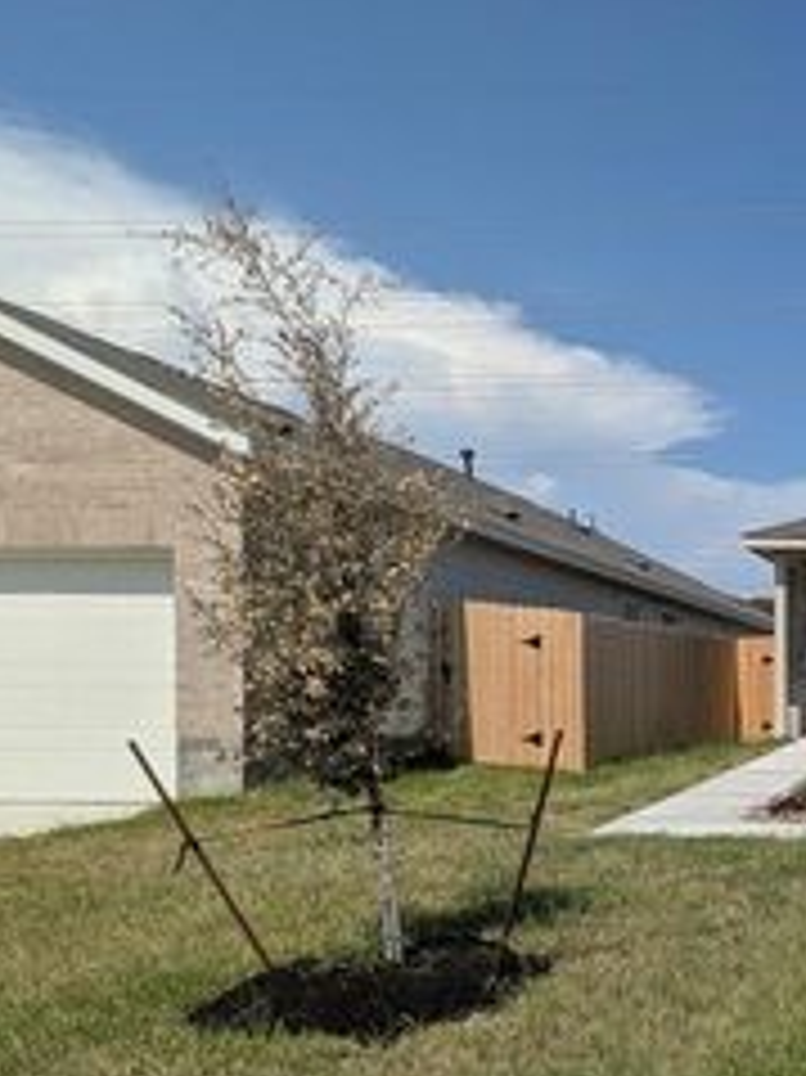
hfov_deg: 29.1
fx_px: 1212
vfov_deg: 46.9
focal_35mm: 39
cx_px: 1072
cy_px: 745
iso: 57
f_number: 2.2
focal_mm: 1.85
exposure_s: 1/2604
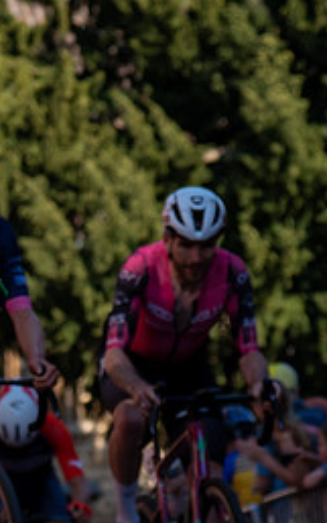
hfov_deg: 3.8
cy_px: 127
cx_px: -226
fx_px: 4954
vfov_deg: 6.0
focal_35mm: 348
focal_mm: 70
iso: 100
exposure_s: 1/1000
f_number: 3.5
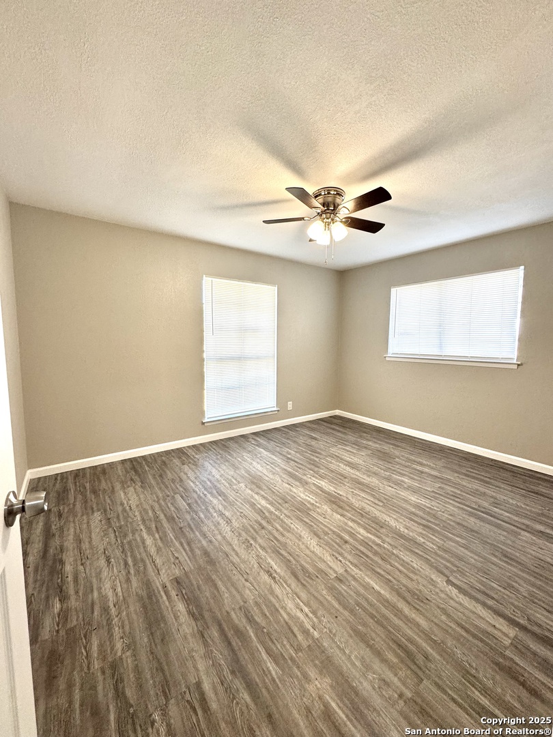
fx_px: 298
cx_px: 276
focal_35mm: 14
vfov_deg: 102.1
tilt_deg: -6.8
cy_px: 368
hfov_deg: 85.7
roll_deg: -0.4
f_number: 2.2
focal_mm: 2.22
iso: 200
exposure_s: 1/120
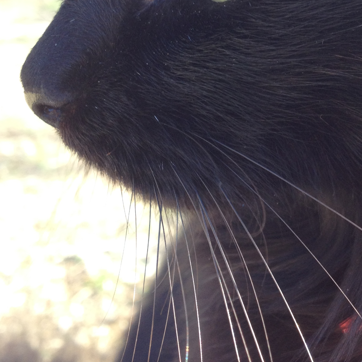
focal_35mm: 73
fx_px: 864
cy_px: 101
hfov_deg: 23.6
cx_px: 241
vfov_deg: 23.5
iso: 50
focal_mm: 4.28
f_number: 2.4
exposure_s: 1/120
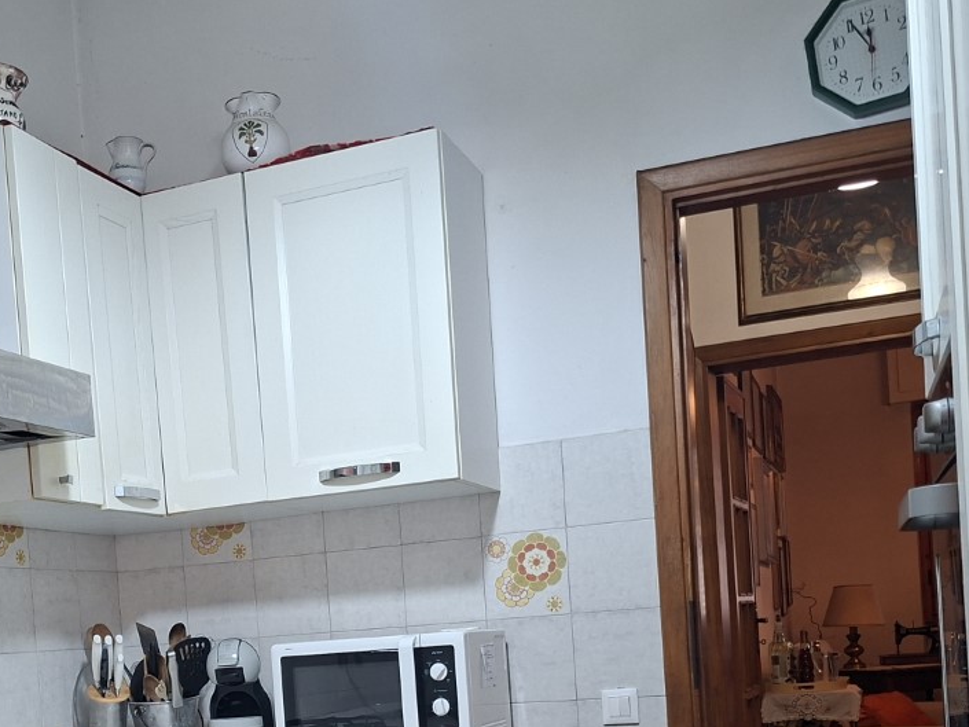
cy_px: 672
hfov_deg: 39.7
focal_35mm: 47
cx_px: 287
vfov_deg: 29.4
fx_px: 1316
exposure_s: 1/50
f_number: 1.8
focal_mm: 5.54
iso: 320
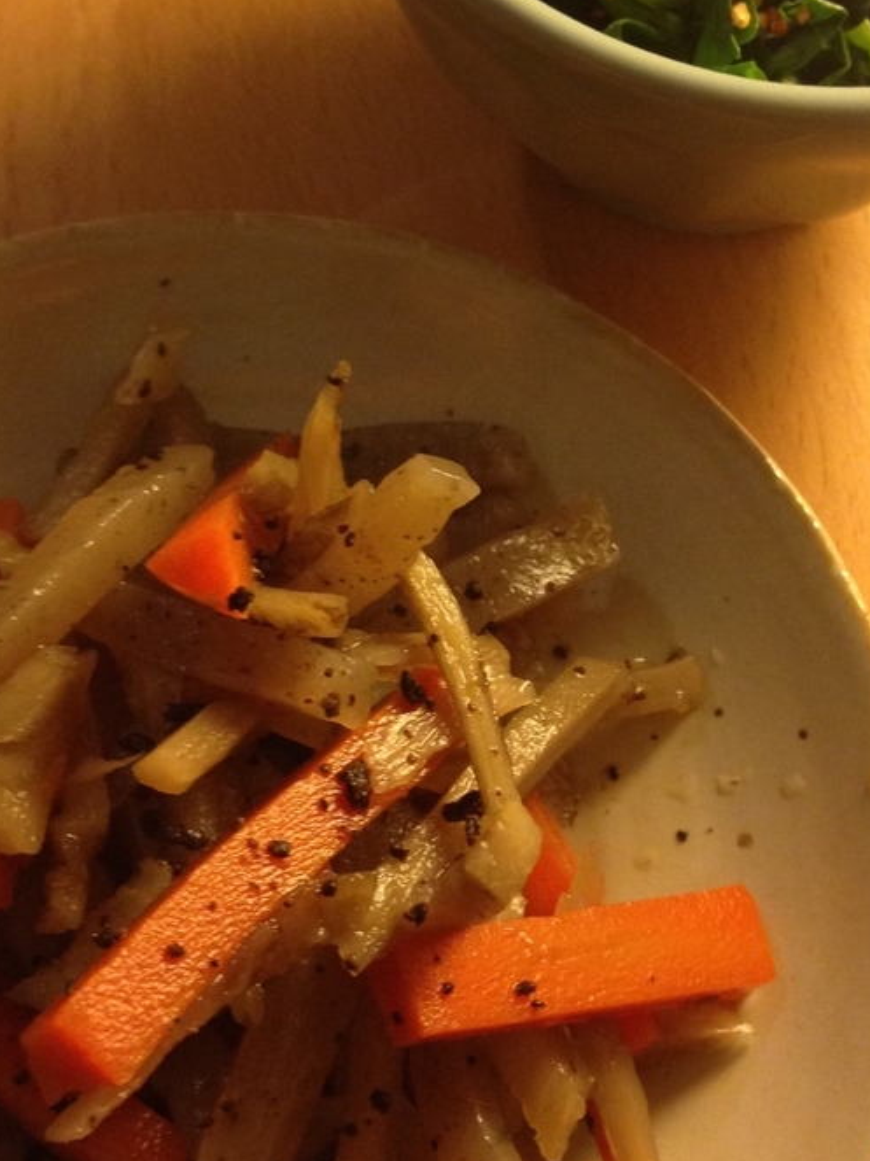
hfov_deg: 28.5
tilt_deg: -63.8
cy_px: 440
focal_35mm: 51
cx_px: 466
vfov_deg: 37.3
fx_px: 1710
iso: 160
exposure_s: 1/20
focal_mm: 4.12
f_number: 2.4
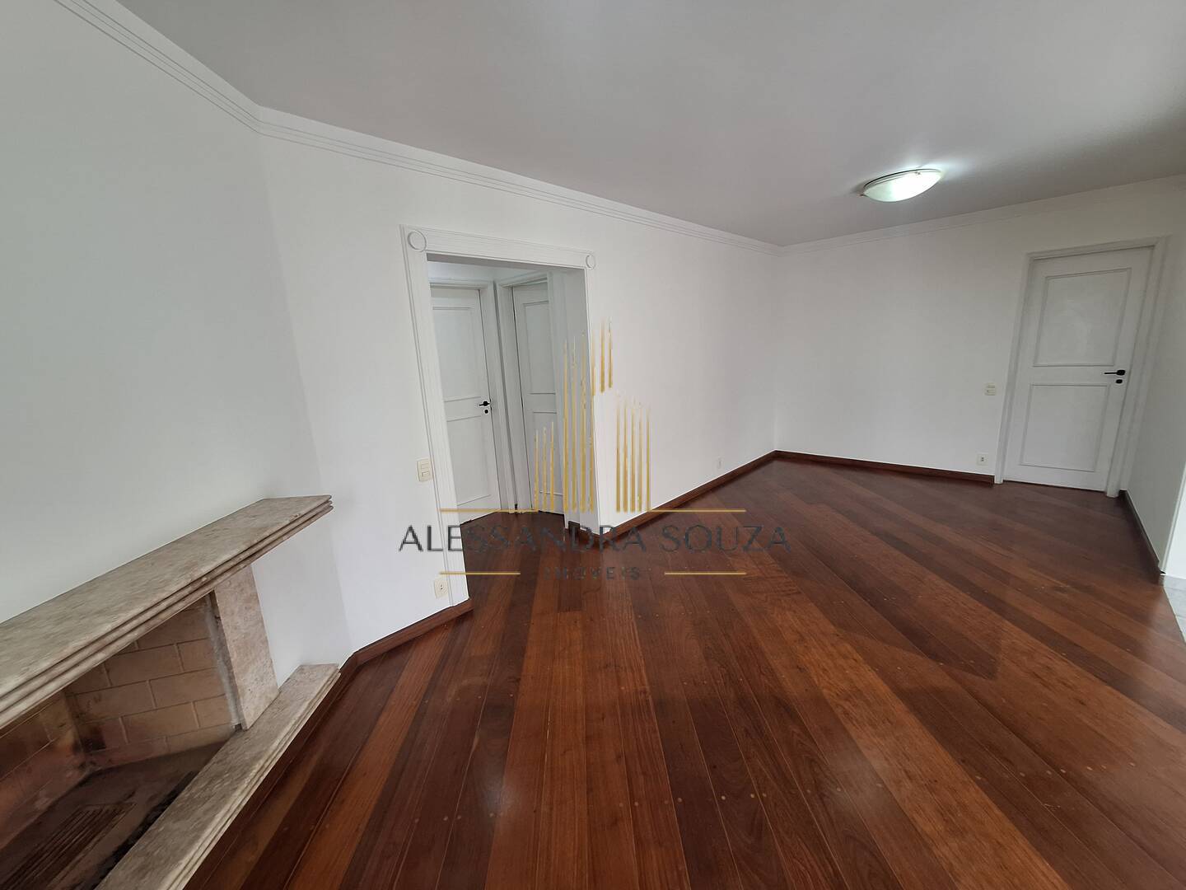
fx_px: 445
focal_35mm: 13
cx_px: 593
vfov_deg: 89.9
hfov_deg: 106.2
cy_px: 445
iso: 80
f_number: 2.2
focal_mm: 1.74
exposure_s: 1/40
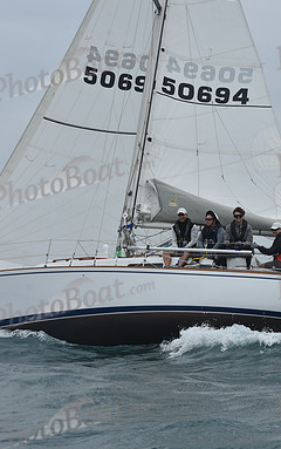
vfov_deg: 19.3
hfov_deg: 12.1
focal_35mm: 108
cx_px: 217
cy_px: 224
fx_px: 1321
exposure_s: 1/800
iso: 250
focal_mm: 70
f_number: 8
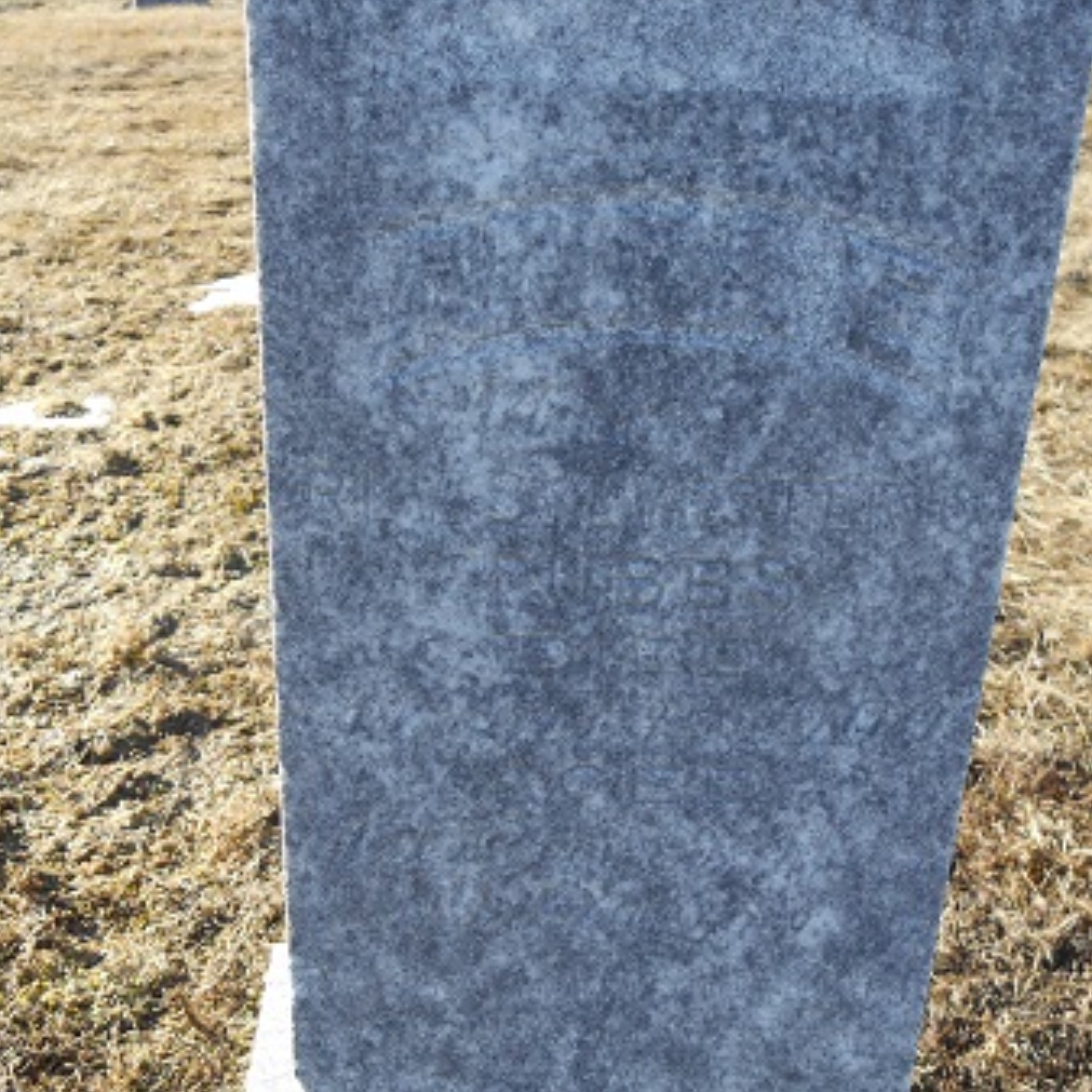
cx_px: 593
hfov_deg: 38.3
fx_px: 1570
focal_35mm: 44
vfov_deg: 38.3
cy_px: 522
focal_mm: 6.3
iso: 80
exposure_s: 1/250
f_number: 3.7
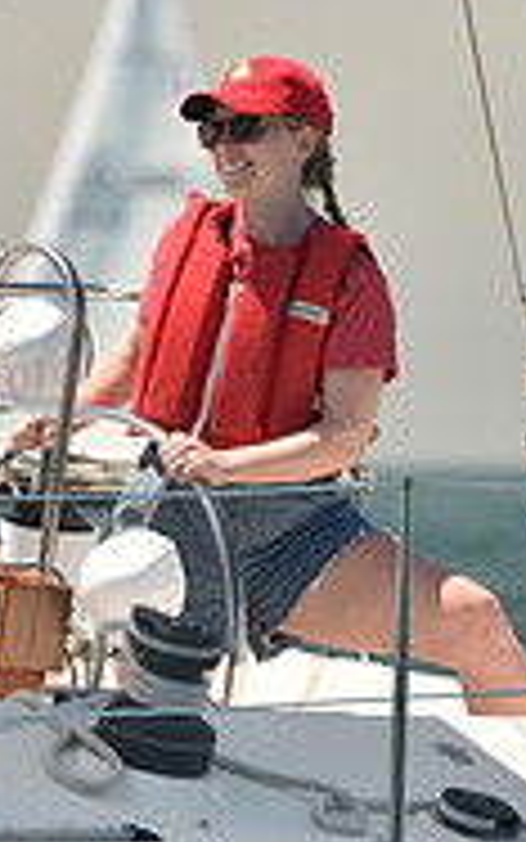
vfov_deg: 3.3
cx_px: 315
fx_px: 14508
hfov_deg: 2.1
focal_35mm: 633
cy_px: 601
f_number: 4.5
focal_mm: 200
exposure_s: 1/800
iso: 250
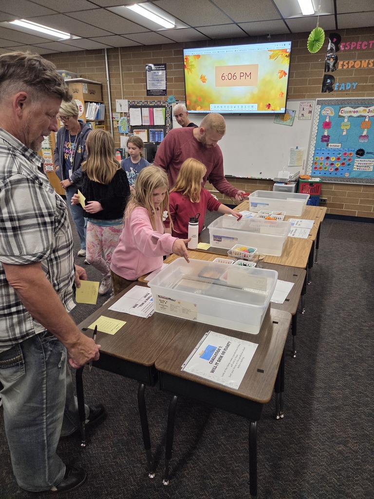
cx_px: 187
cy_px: 250
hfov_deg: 58.9
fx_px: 331
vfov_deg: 73.9
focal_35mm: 23
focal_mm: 5.4
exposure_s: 1/120
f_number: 1.8
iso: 250
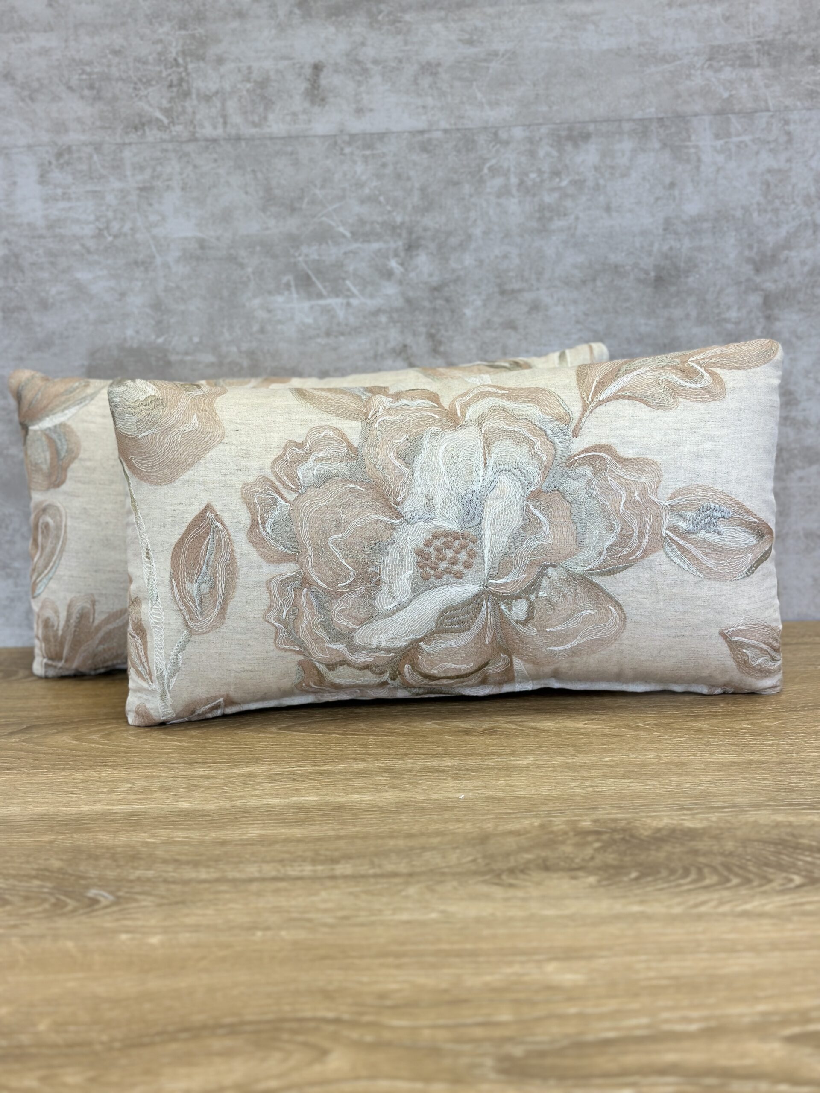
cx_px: 410
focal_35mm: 48
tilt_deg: -12.7
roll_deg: +2.8
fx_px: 1516
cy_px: 546
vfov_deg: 39.7
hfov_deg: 30.3
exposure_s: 1/201
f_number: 1.78
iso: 80
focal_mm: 6.86
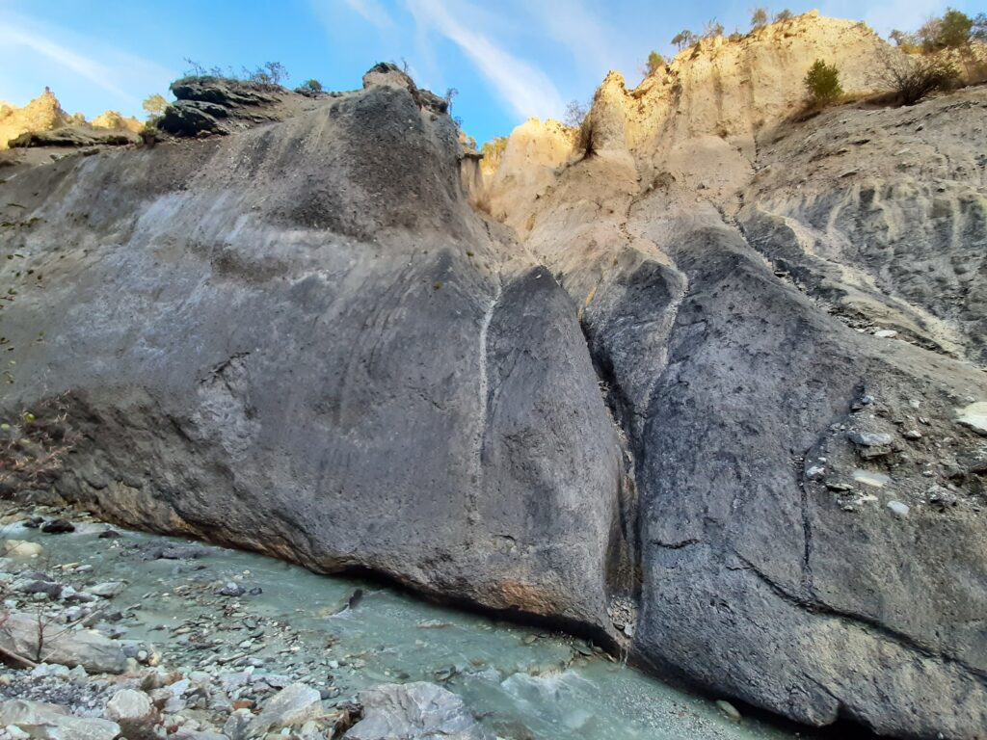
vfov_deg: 89.9
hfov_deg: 106.2
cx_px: 494
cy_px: 370
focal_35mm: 13
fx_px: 371
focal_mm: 1.42
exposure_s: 1/100
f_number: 2.2
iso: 64
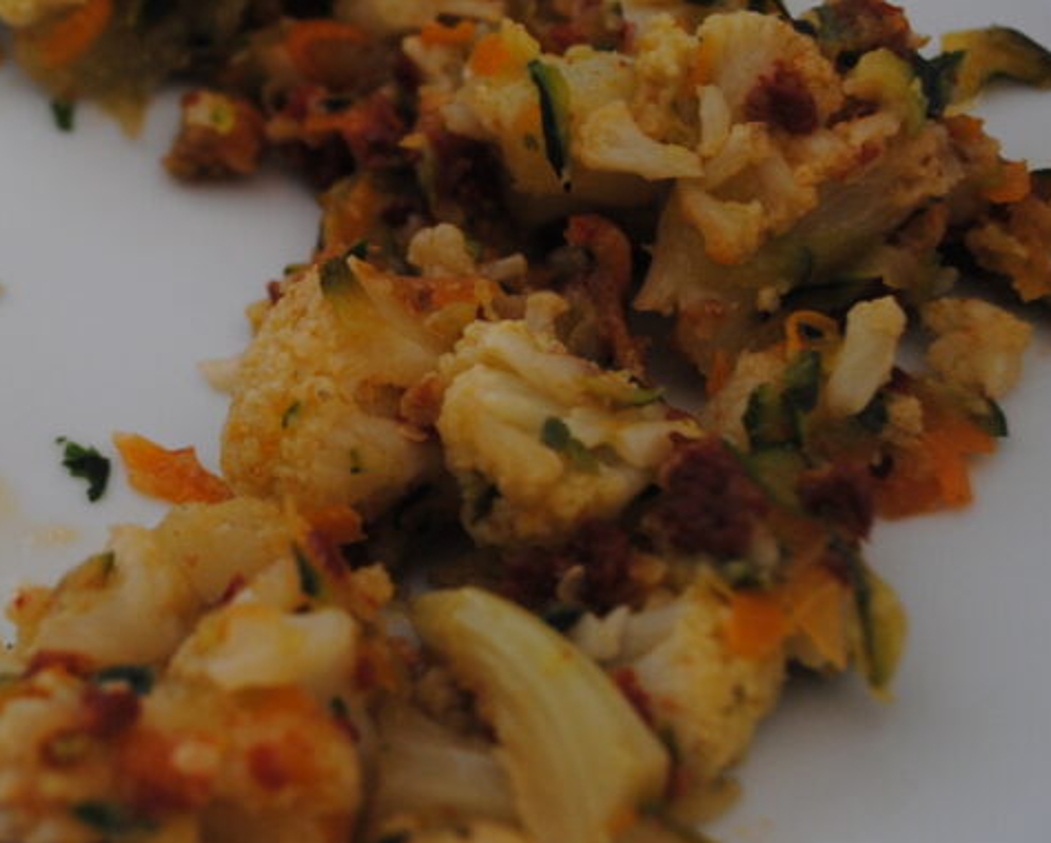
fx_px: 2273
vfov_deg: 21.0
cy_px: 420
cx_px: 173
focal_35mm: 73
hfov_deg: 25.5
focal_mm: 24
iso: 400
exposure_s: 1/40
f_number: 4
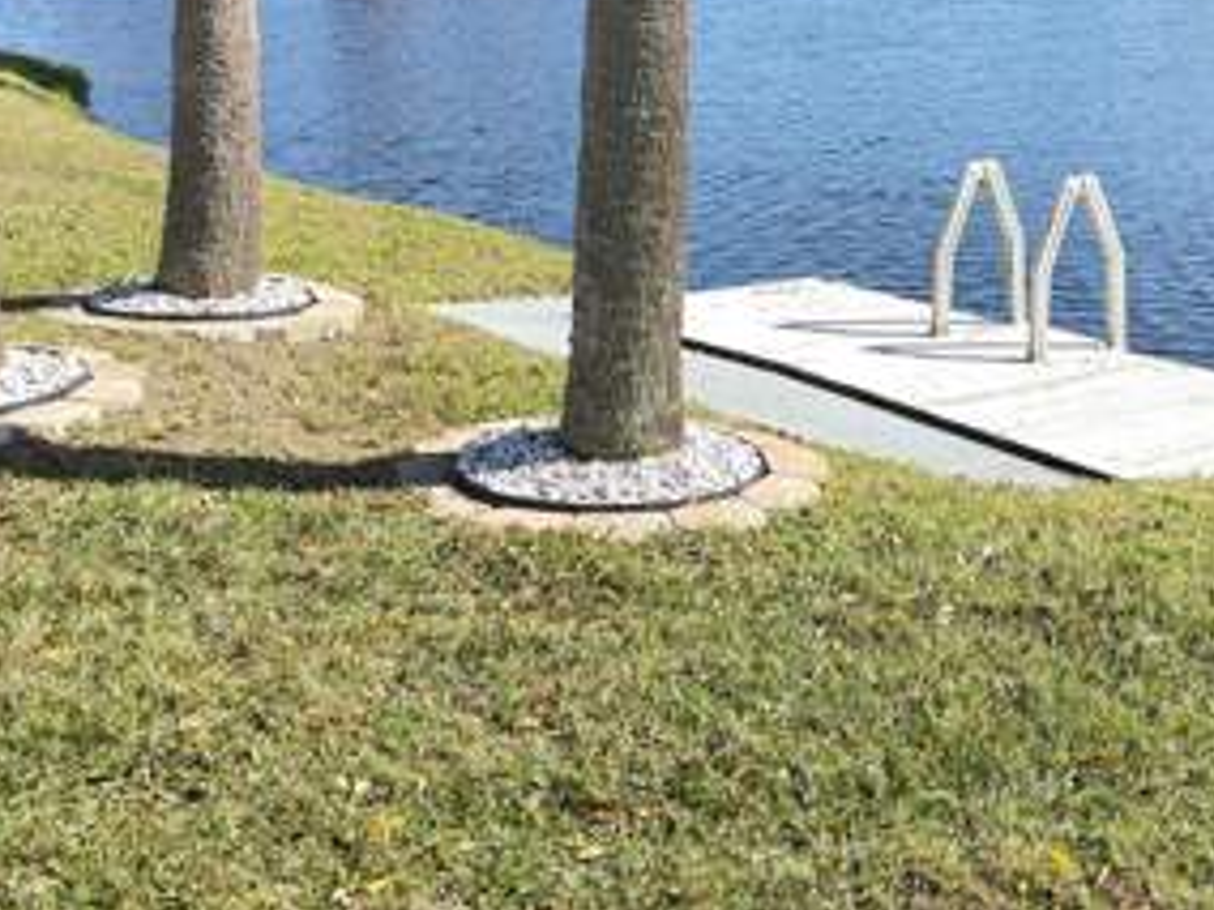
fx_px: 1894
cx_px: 710
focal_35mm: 54
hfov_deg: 35.5
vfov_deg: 26.4
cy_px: 152
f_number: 1.78
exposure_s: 1/1416
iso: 80
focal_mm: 6.76
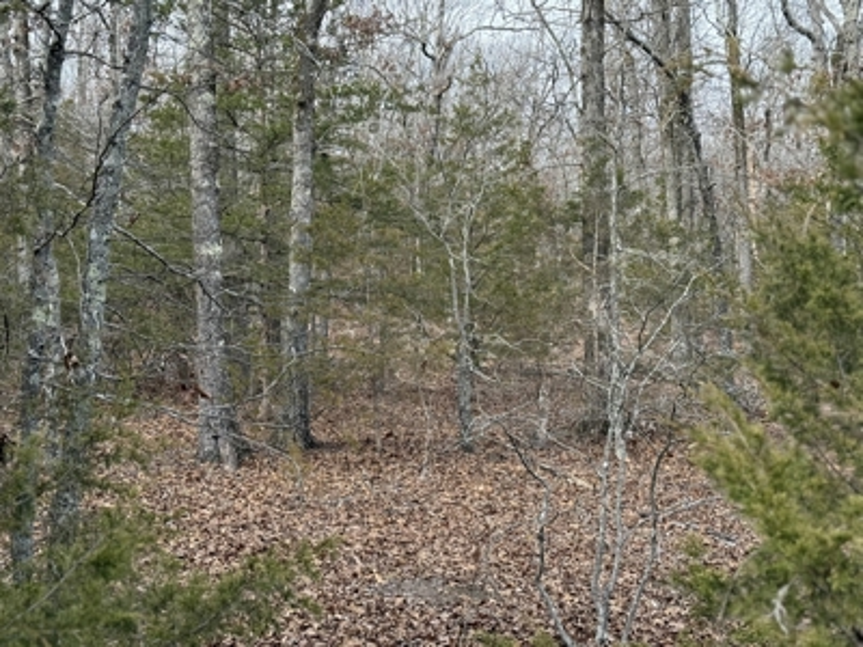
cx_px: 432
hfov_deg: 39.7
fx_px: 1197
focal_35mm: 48
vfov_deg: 30.3
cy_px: 324
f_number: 1.78
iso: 100
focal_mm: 6.76
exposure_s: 1/837
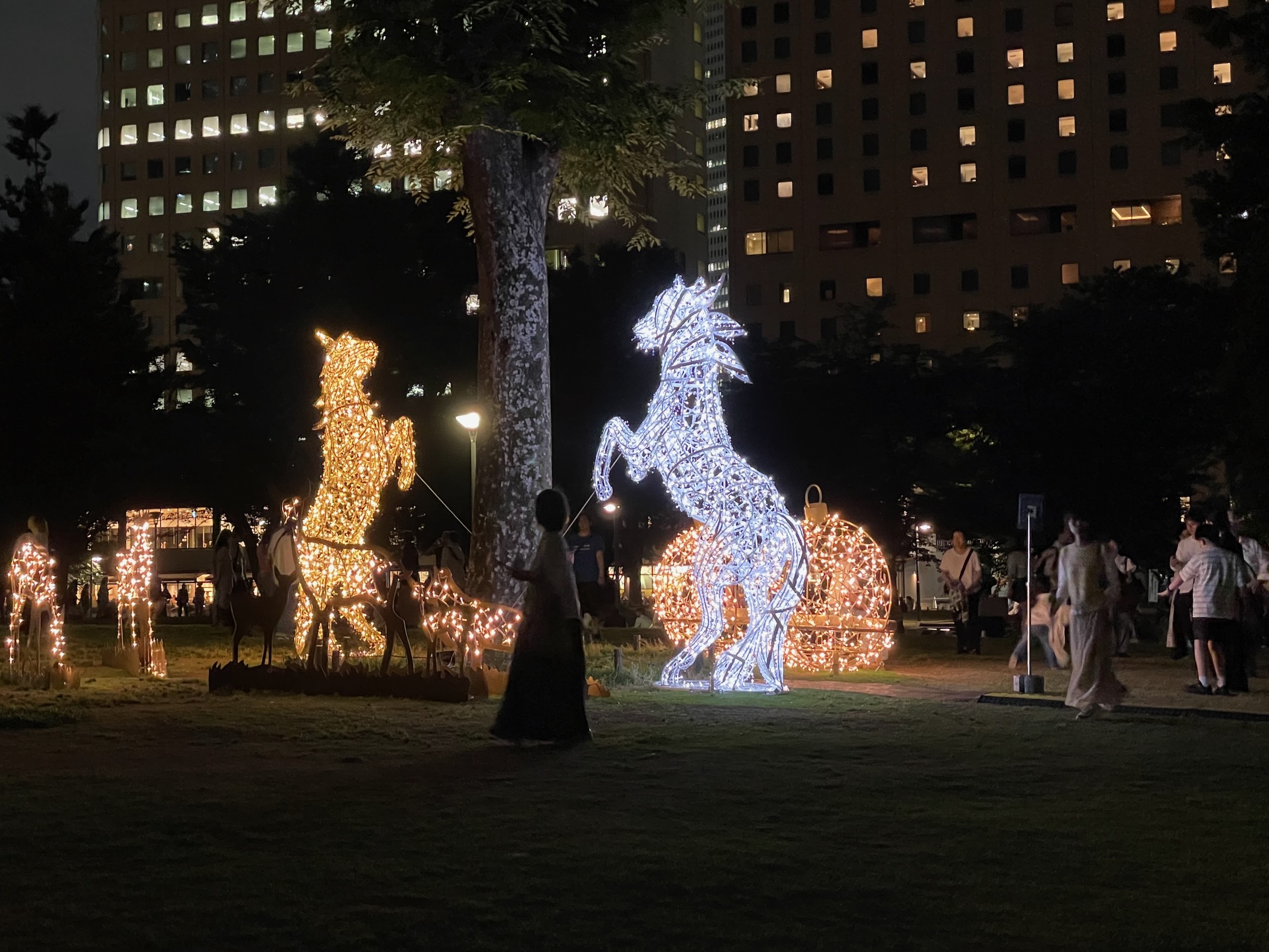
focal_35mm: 62
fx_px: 2273
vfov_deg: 23.6
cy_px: 445
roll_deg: +0.8
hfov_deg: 31.1
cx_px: 514
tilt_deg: +5.6
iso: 1250
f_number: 2
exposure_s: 1/30
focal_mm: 6
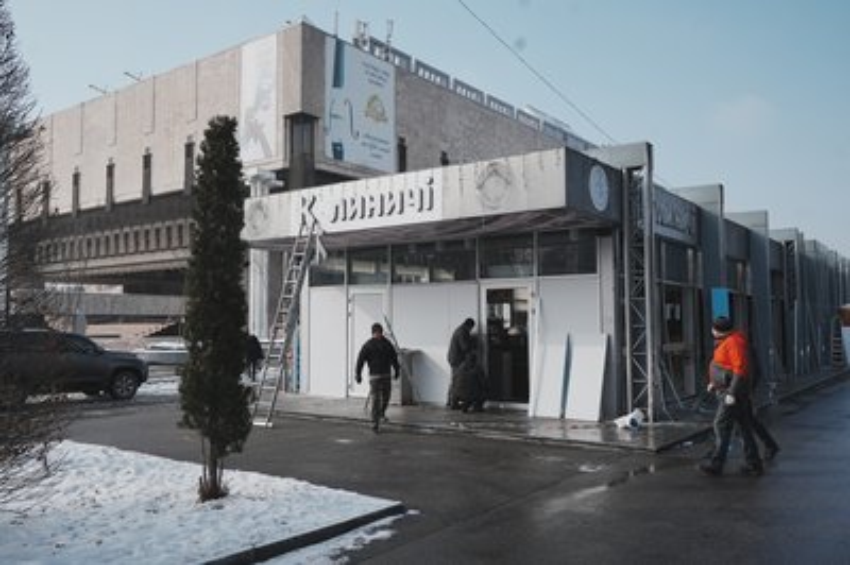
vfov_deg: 43.5
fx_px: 708
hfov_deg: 62.0
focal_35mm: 30
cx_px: 425
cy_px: 282
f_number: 5.6
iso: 500
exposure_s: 1/4000
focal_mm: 30
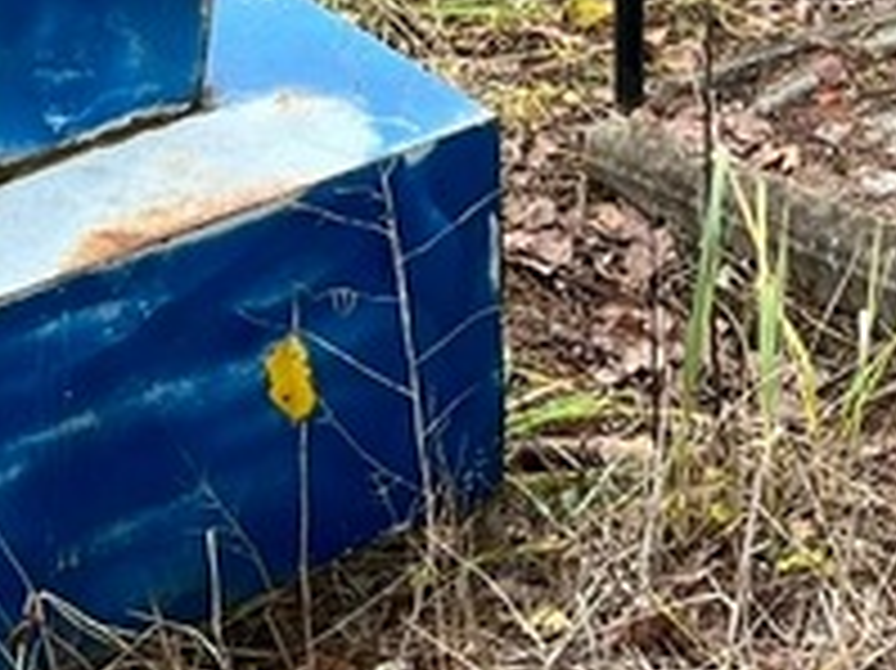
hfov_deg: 14.6
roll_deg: +1.0
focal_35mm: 134
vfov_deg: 11.0
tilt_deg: -22.0
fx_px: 3466
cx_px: 779
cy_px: 85
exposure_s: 1/121
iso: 50
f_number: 1.5
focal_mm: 5.7
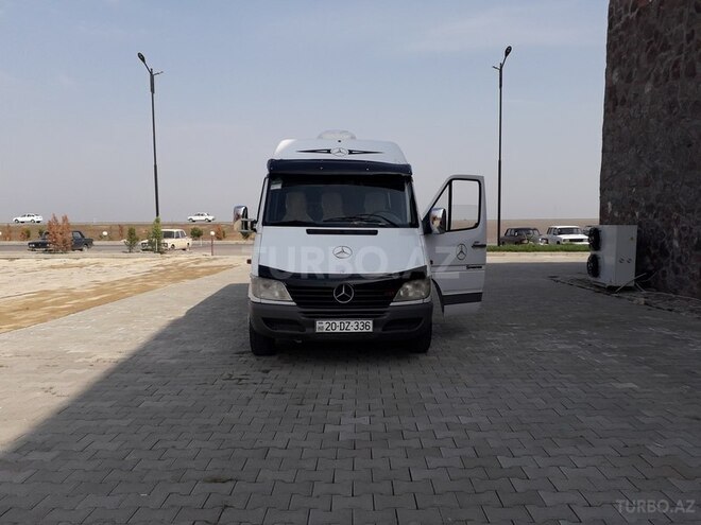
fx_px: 547
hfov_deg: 65.3
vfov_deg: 51.4
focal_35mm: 27
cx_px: 350
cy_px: 262
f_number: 1.9
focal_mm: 3.6
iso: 40
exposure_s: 1/2174
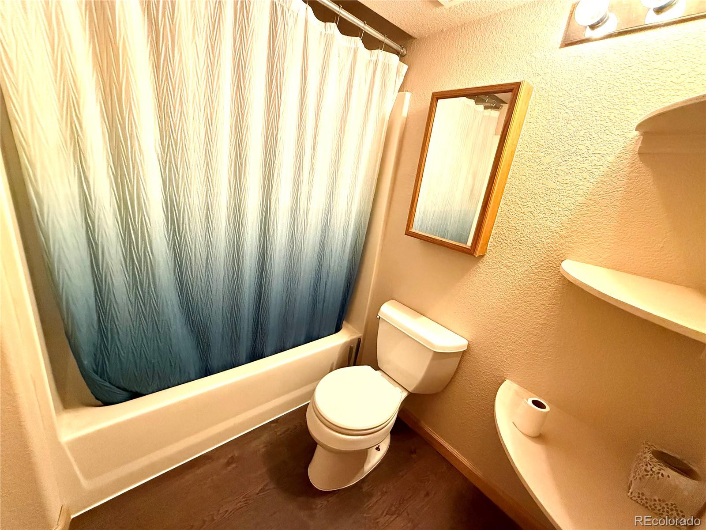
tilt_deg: -16.6
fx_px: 286
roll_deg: -8.0
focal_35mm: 14
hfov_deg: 102.1
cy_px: 265
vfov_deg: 85.7
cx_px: 353
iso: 800
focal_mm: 2.22
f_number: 2.2
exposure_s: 1/60
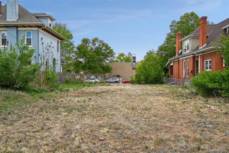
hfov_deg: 61.9
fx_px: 191
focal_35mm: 30
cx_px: 114
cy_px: 76
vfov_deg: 43.6
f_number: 10
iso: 400
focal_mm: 30
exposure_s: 1/500
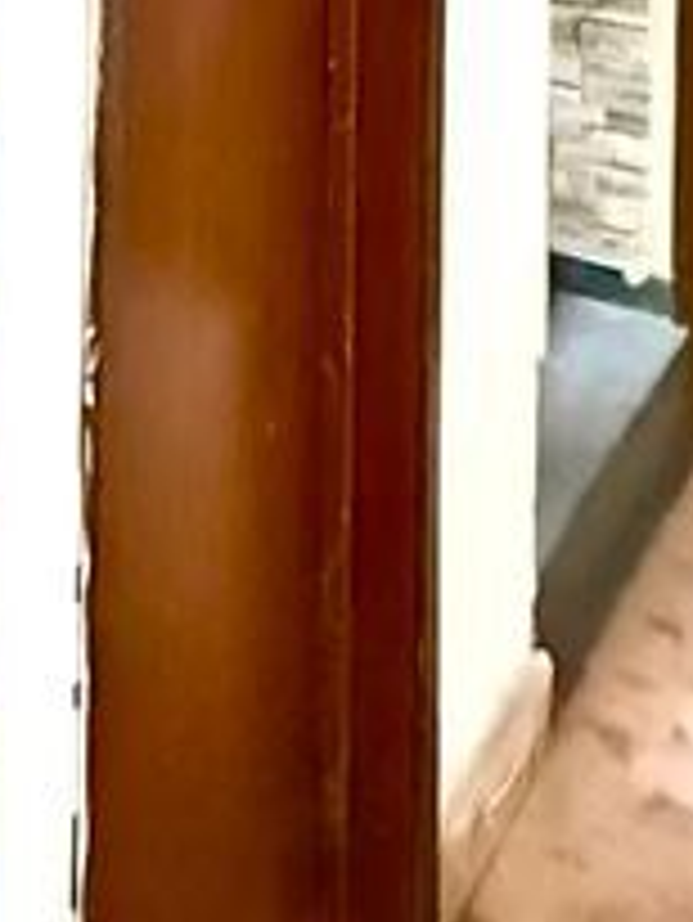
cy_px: -621
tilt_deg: +1.3
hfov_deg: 16.7
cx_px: -274
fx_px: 2187
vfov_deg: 19.4
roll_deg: -1.8
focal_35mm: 82
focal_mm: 2.22
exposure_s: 1/50
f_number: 2.2
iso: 1600
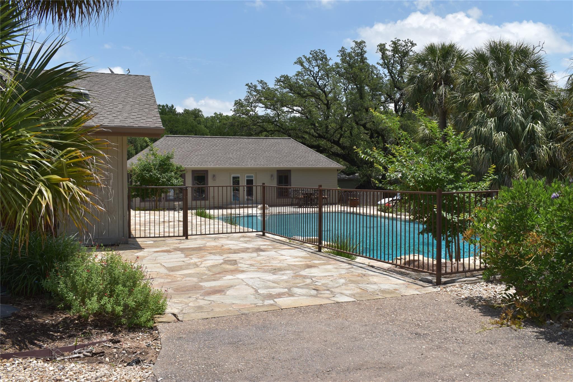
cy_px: 191
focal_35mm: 33
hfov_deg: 57.2
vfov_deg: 40.0
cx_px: 286
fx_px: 525
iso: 100
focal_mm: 22
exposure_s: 1/200
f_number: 11
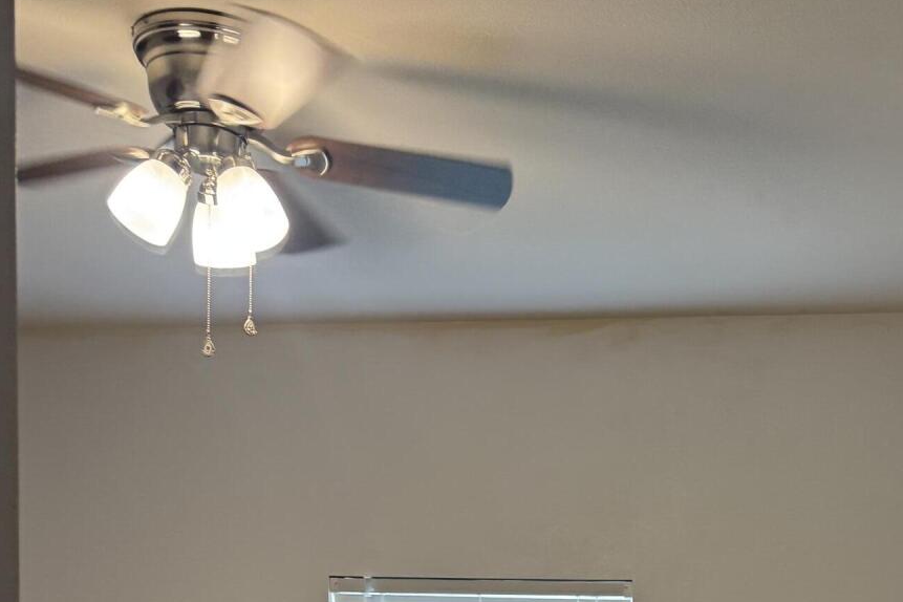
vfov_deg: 20.1
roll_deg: -1.5
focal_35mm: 58
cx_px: 701
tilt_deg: -4.1
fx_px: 1455
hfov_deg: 33.6
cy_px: 907
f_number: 1.78
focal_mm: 6.76
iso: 160
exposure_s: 1/60
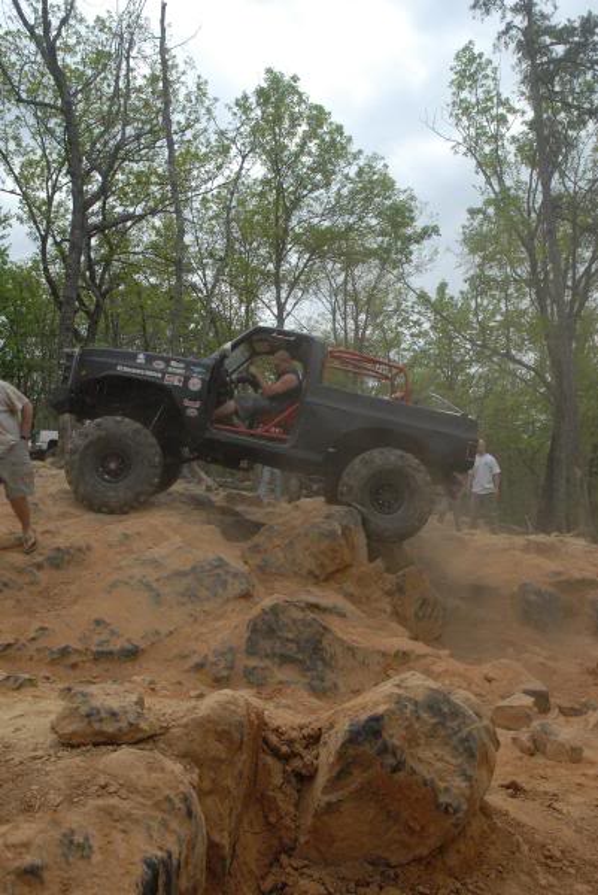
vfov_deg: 67.3
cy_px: 448
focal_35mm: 27
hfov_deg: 48.0
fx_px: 672
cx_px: 299
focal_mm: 18
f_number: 8
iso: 800
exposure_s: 1/250
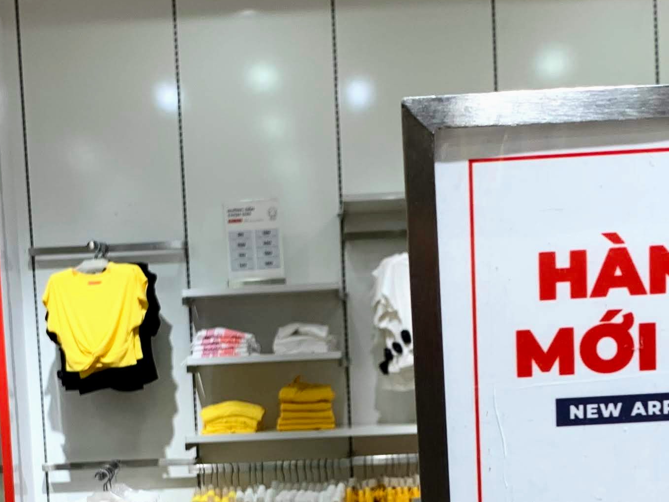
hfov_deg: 25.3
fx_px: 1488
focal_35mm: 77
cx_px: 276
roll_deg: +2.3
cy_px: 517
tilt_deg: -4.6
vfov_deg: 18.6
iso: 40
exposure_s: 1/100
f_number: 1.8
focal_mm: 4.25
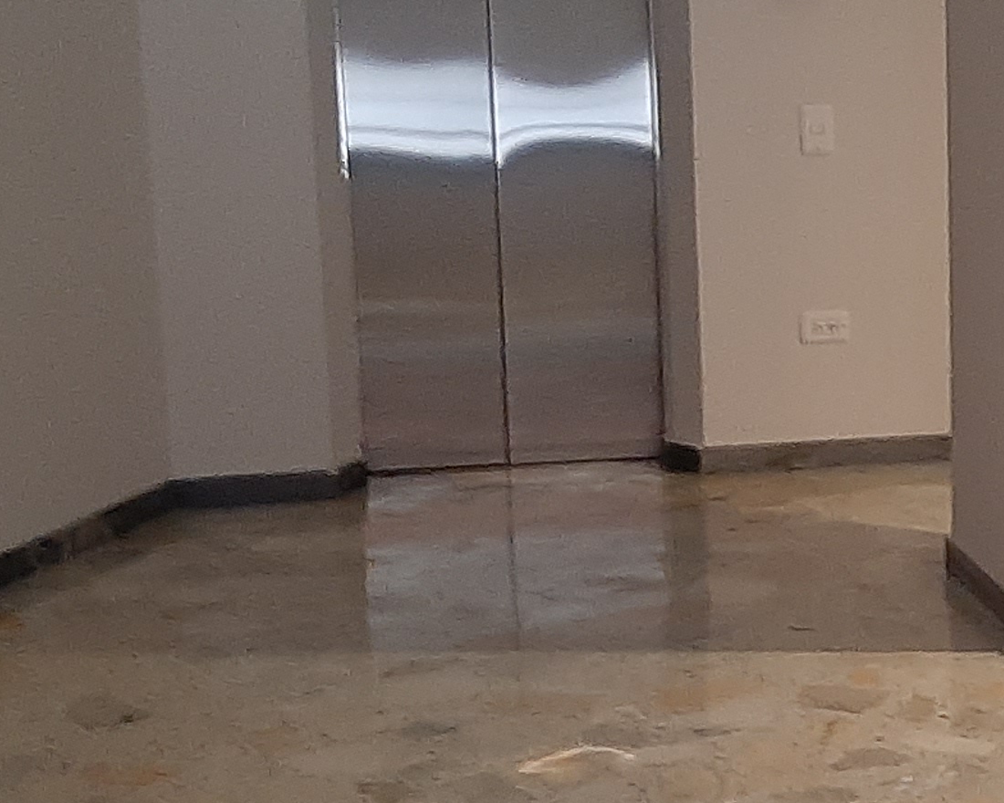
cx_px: 1146
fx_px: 2763
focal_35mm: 93
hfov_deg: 19.6
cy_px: 442
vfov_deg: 16.5
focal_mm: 3.93
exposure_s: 1/25
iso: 250
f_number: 1.7
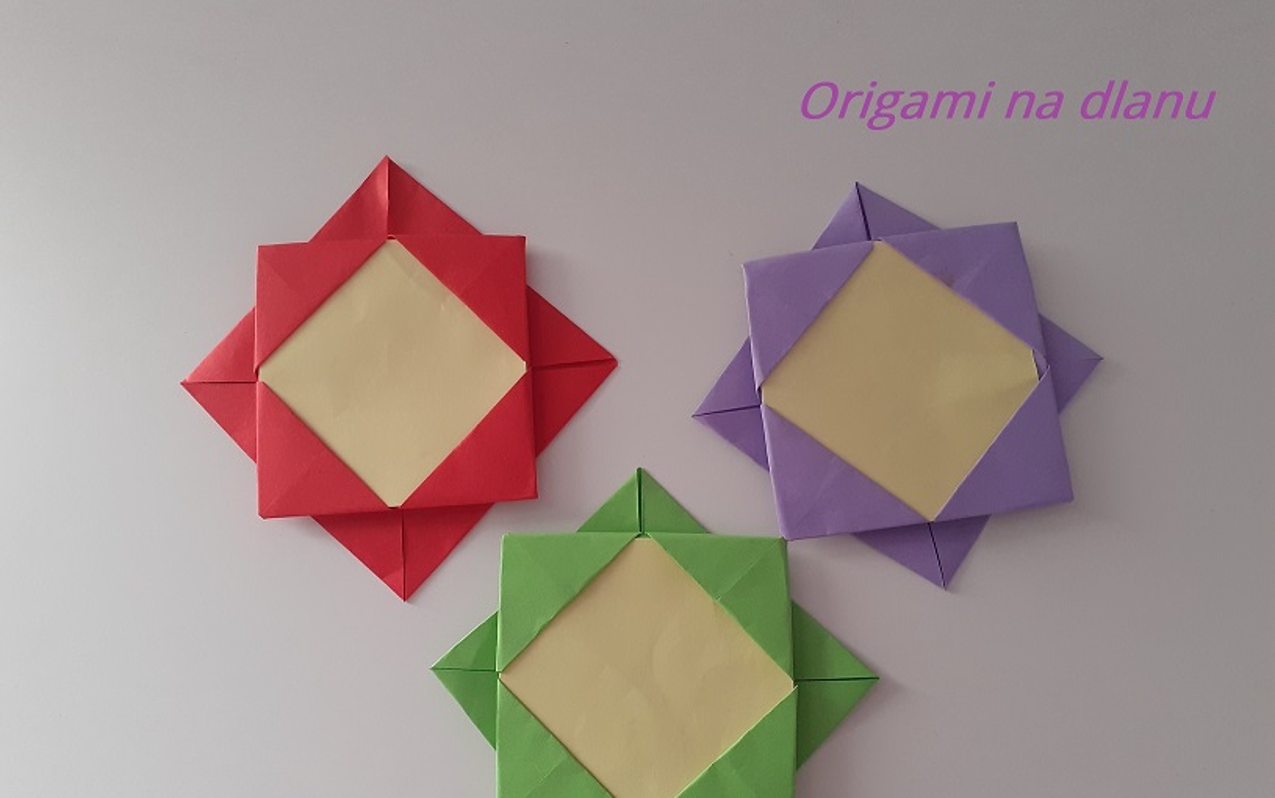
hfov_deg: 64.6
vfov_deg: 43.0
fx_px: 1008
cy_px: 473
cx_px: 630
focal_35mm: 29
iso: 100
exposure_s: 1/50
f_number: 1.9
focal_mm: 3.6
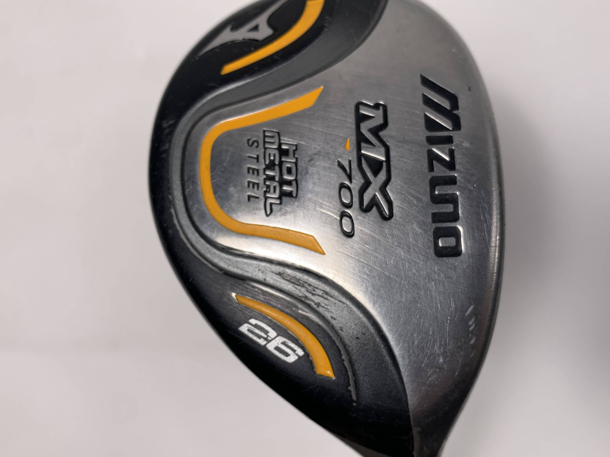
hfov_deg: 54.0
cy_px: 246
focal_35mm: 34
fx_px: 599
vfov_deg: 41.8
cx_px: 310
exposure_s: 1/192
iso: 25
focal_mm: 4.25
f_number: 1.8
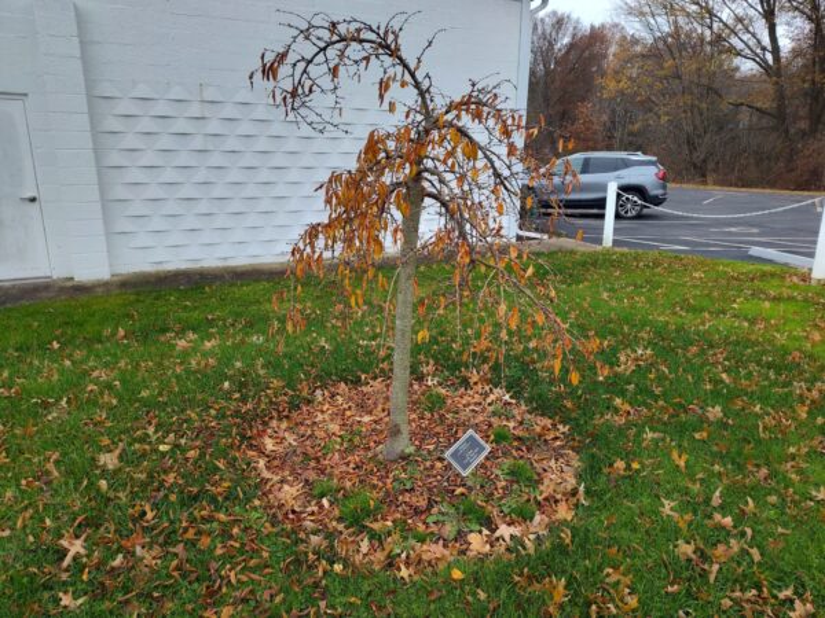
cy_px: 309
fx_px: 548
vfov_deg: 58.9
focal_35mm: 23
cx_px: 412
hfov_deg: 73.9
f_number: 1.8
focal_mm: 5.56
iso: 100
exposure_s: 1/339
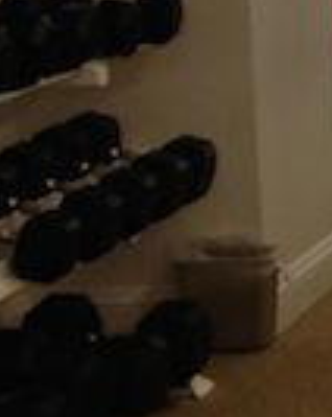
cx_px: 1037
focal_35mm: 170
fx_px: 2093
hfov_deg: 7.7
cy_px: 2
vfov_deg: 11.3
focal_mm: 4.12
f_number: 2.4
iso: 100
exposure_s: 1/20
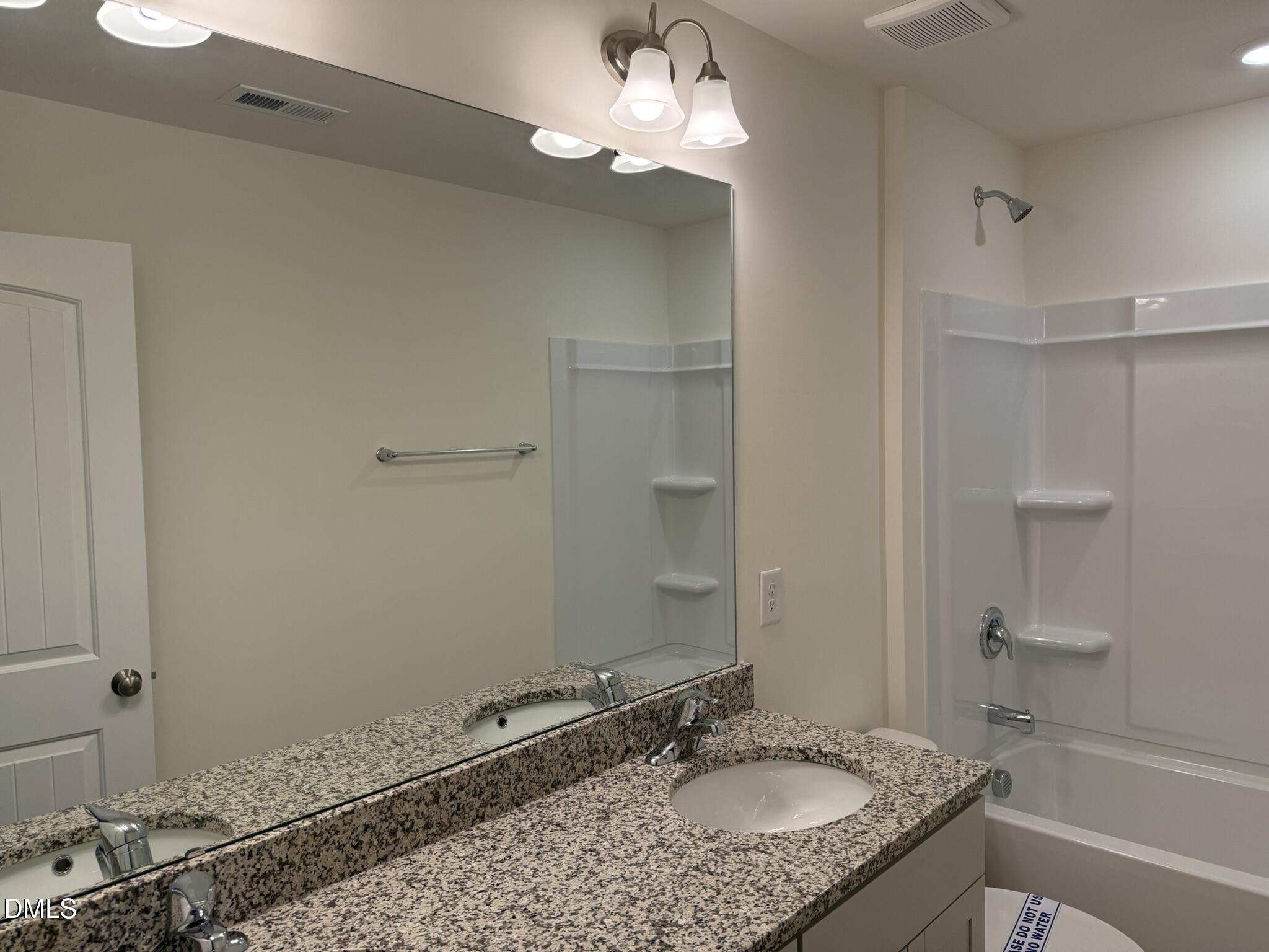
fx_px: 880
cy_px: 476
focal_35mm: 24
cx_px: 634
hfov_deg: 71.6
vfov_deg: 56.8
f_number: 1.78
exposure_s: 1/271
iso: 100
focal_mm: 6.76
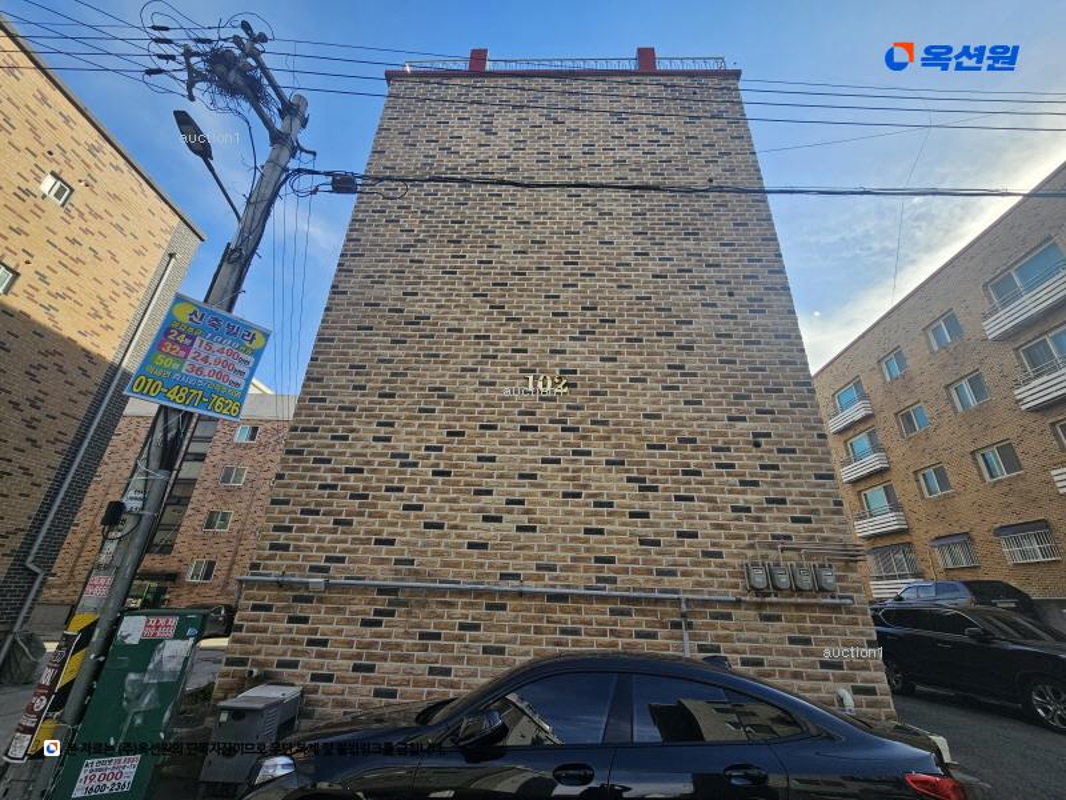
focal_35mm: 13
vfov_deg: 89.9
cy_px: 400
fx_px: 400
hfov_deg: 106.2
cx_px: 533
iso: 50
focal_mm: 2.2
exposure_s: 1/1395
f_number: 2.2
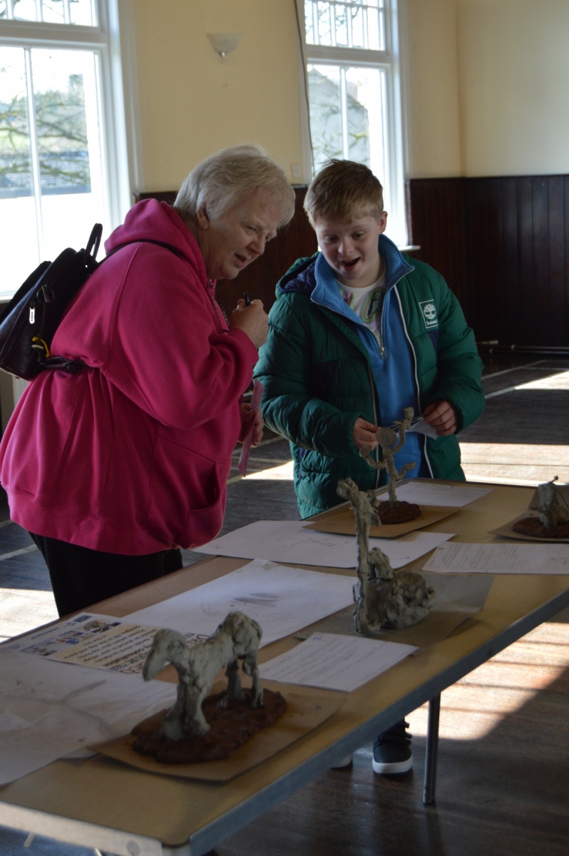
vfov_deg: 31.9
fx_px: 1496
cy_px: 428
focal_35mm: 63
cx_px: 284
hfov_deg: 21.5
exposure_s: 1/125
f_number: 5.6
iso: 400
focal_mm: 42
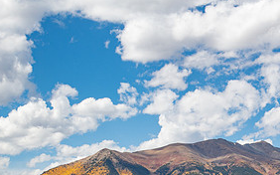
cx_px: 250
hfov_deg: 19.5
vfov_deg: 12.3
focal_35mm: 105
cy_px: 186
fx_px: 801
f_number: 16
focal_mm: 50
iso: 400
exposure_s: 1/250
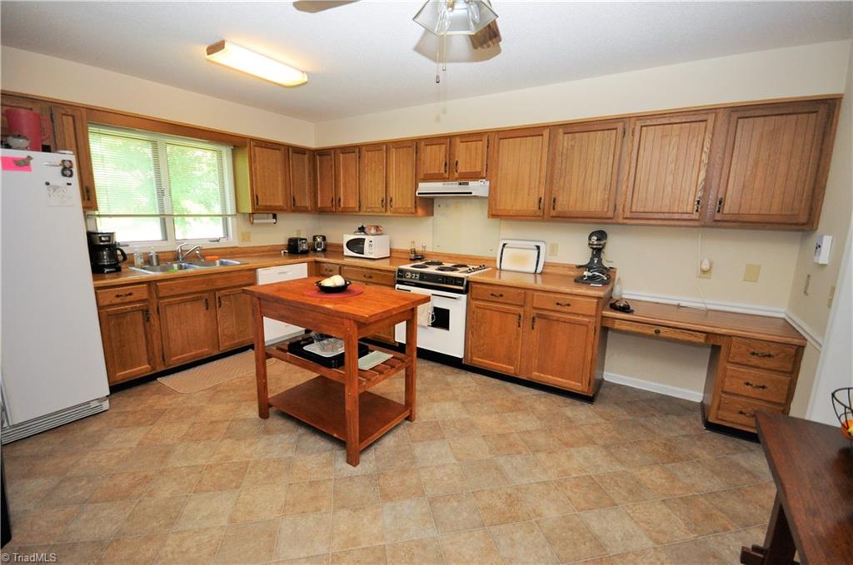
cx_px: 426
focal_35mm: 15
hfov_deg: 100.5
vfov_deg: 77.1
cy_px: 282
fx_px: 355
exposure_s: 1/60
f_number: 4
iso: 800
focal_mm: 10
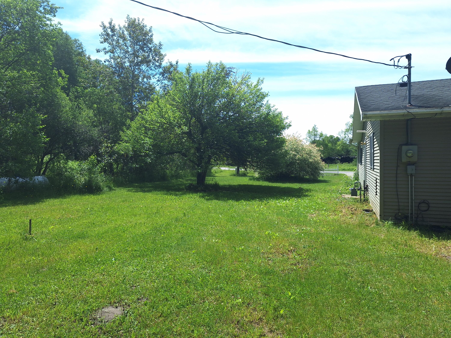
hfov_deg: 73.9
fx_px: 300
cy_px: 169
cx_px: 226
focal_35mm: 23
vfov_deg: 58.9
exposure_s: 1/1328
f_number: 1.8
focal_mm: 5.54
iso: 40
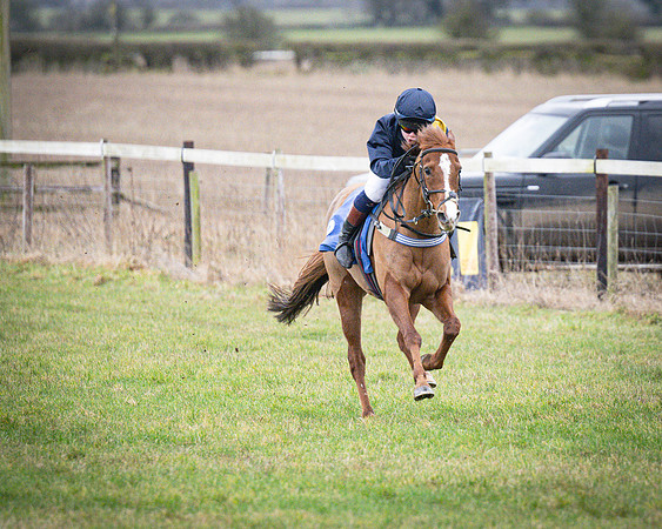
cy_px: 294
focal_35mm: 422
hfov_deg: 4.6
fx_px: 8270
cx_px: 460
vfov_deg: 3.7
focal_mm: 165
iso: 1600
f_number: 2.8
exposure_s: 1/1000
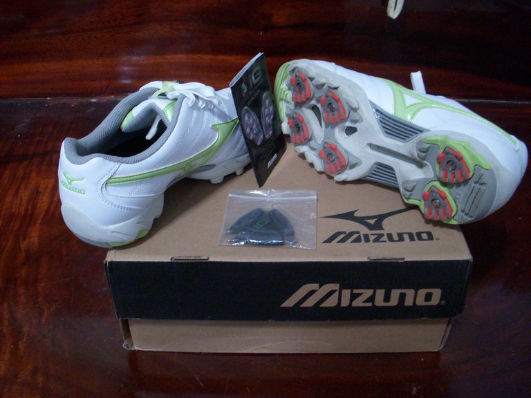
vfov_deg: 37.7
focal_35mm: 38
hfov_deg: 49.0
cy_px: 199
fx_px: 583
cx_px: 266
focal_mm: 6.3
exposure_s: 1/3
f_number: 3.3
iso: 400
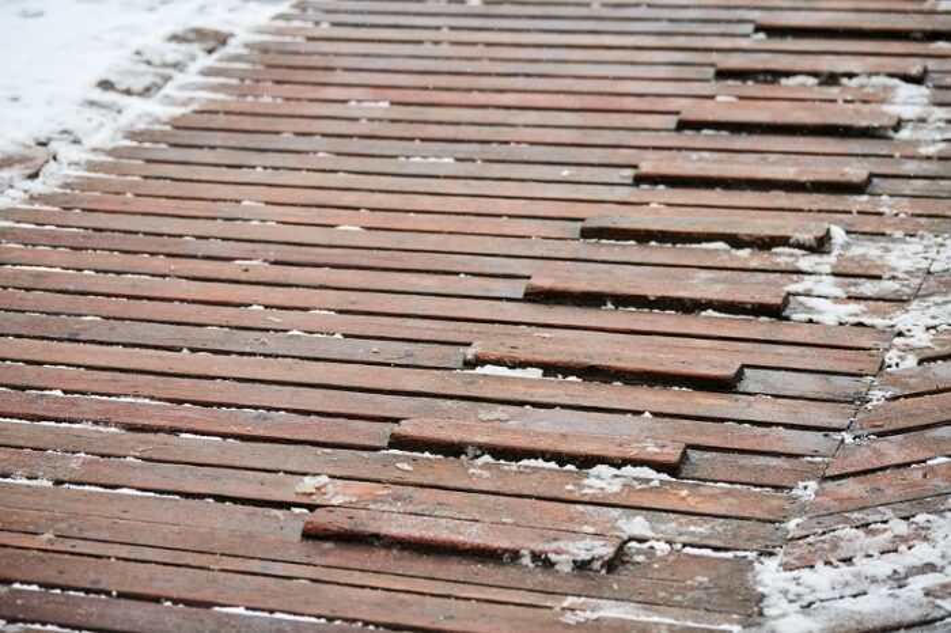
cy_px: 316
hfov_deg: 17.6
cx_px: 476
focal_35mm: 116
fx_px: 3063
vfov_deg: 11.8
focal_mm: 116
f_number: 3.5
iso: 800
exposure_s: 1/400
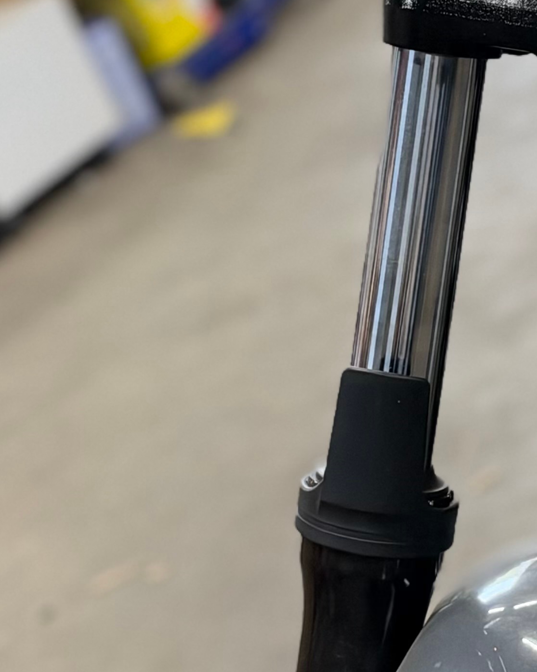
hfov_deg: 13.5
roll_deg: +21.6
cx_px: 576
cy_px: 217
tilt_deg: -18.9
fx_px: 2225
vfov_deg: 17.1
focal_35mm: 112
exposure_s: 1/60
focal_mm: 6.93
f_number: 1.48
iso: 200
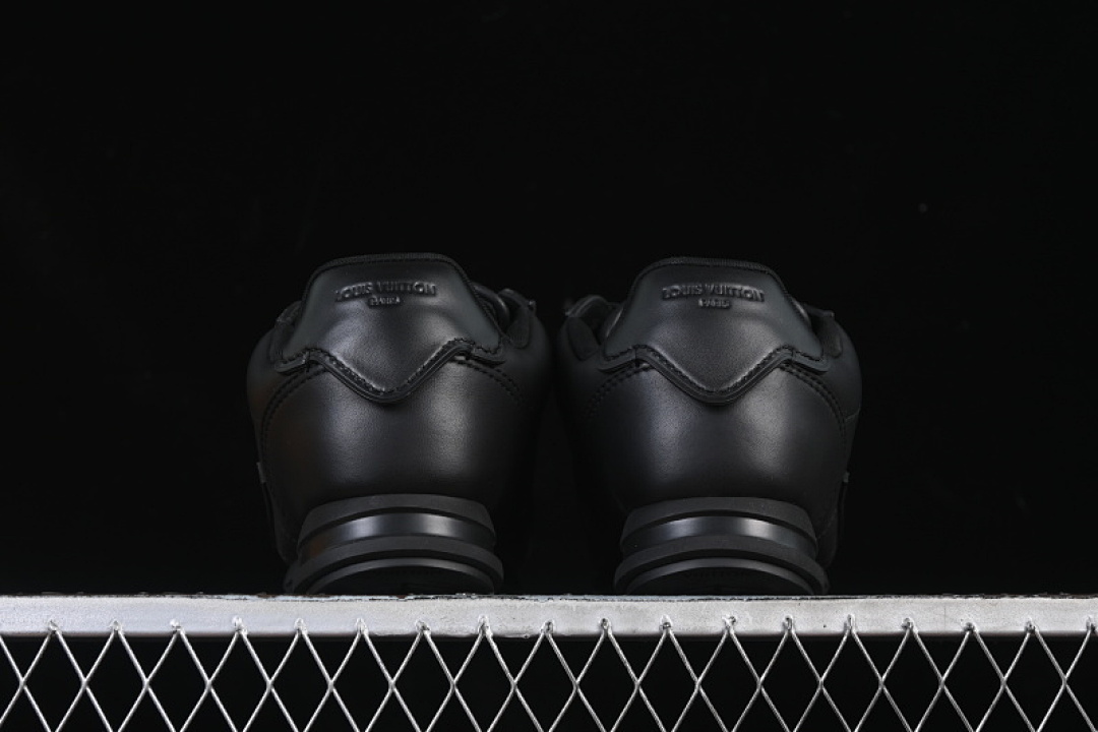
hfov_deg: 27.0
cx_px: 549
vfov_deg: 18.2
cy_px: 366
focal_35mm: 75
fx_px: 2287
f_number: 6.3
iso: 160
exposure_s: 1/50
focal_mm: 50
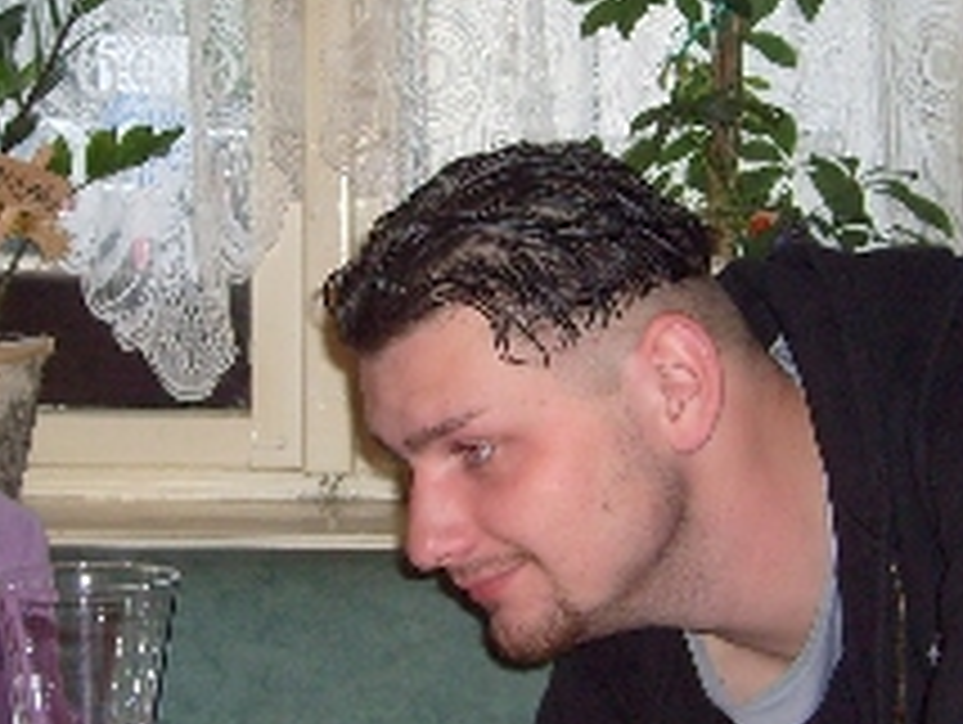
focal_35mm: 87
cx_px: 421
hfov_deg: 22.5
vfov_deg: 17.0
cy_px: 328
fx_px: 2423
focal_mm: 5.8
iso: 100
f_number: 2.8
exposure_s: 1/45
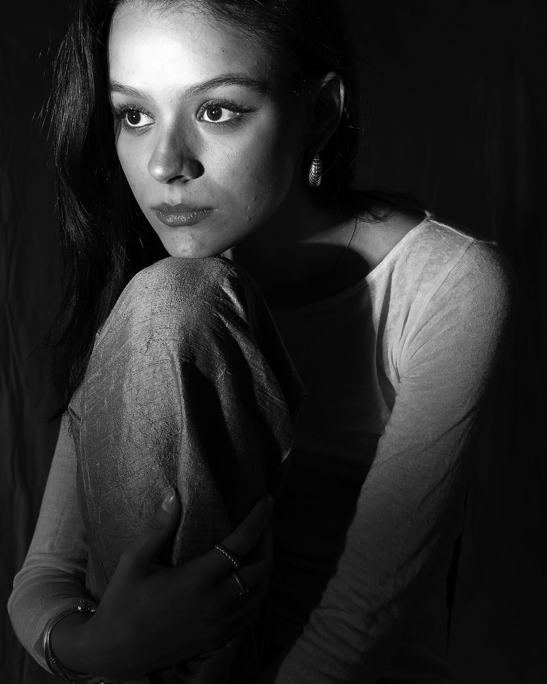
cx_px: 271
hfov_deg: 32.4
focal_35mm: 47
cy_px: 308
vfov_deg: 39.8
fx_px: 943
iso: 100
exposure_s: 1/200
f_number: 8
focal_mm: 27
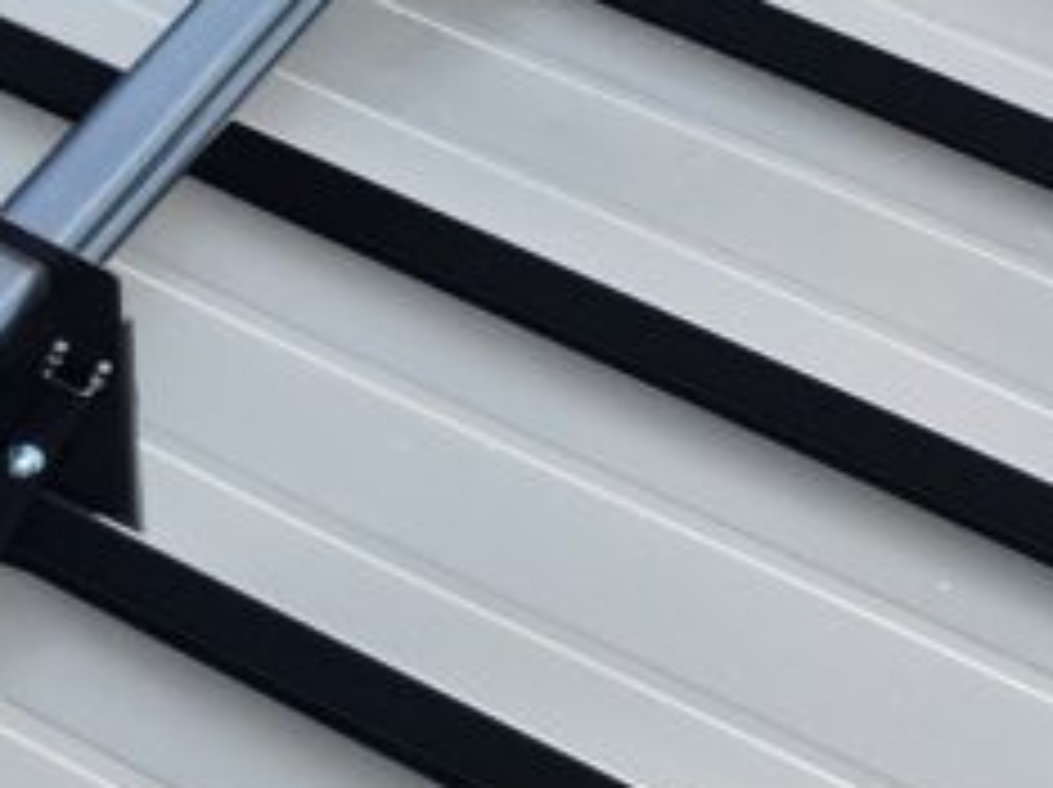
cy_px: 232
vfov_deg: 11.5
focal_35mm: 128
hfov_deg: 12.1
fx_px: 3890
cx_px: -1548
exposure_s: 1/363
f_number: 1.8
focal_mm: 6.4
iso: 12
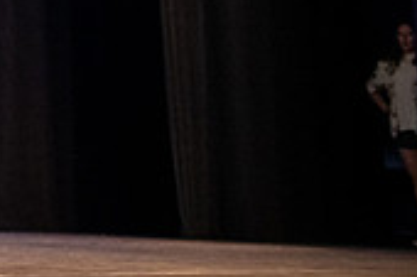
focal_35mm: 123
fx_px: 1423
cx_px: -289
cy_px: -165
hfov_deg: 14.9
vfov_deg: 10.6
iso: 4000
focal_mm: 36
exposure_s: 1/250
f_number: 3.5
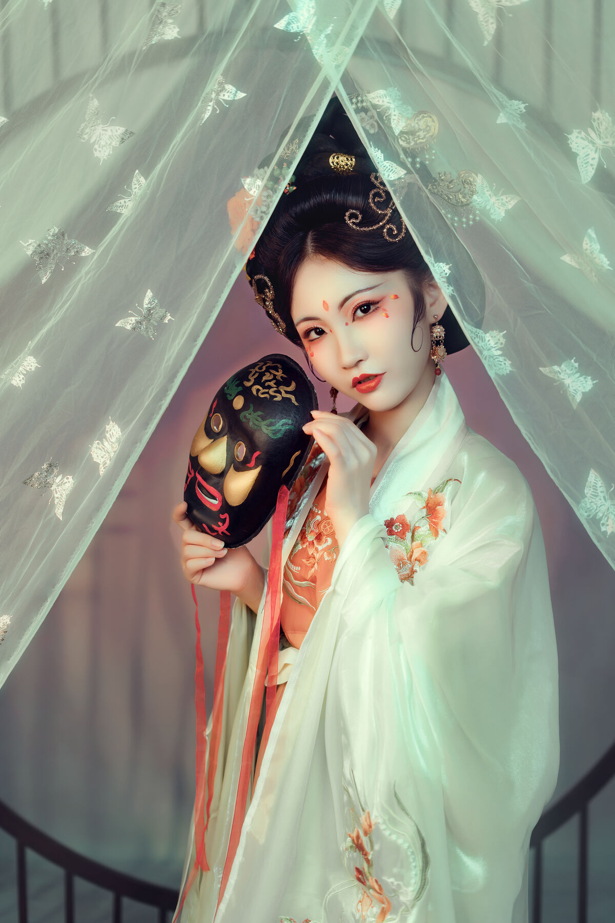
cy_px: 462
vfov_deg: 39.6
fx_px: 1281
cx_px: 308
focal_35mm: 50
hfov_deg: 27.0
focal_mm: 50
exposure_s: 1/100
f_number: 2.5
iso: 125
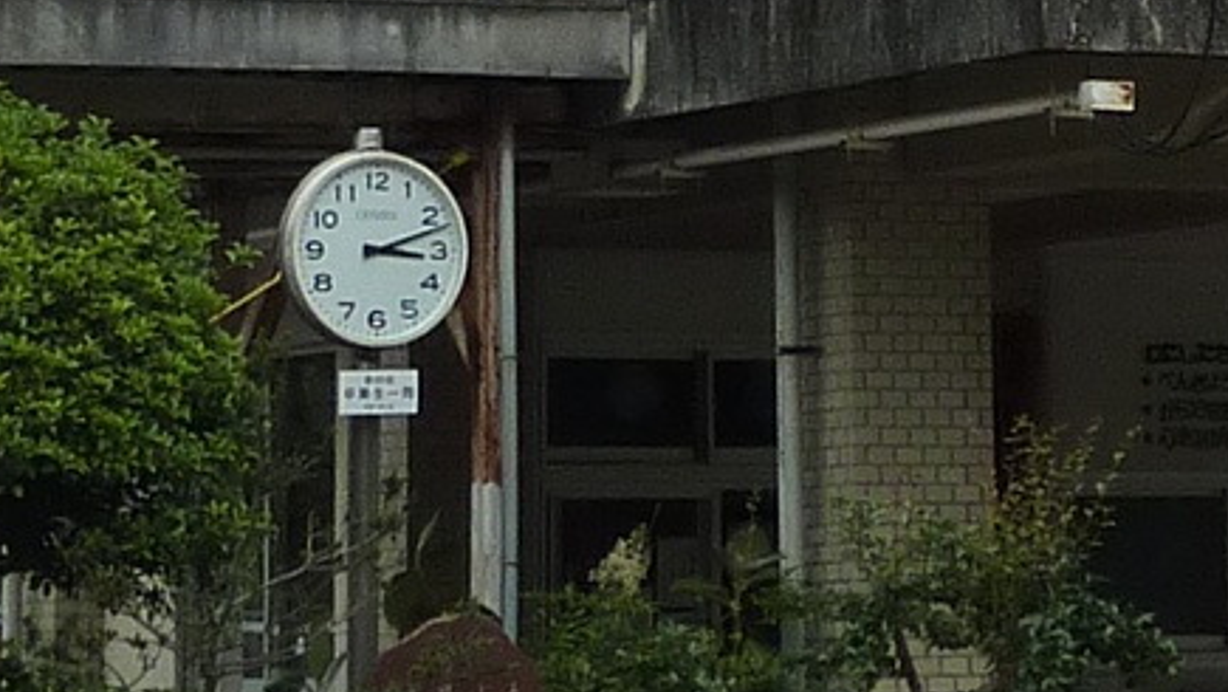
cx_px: 1077
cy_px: -587
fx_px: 6189
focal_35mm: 190
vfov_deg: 6.3
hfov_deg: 11.3
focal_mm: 5.3
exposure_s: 1/500
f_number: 4
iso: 125
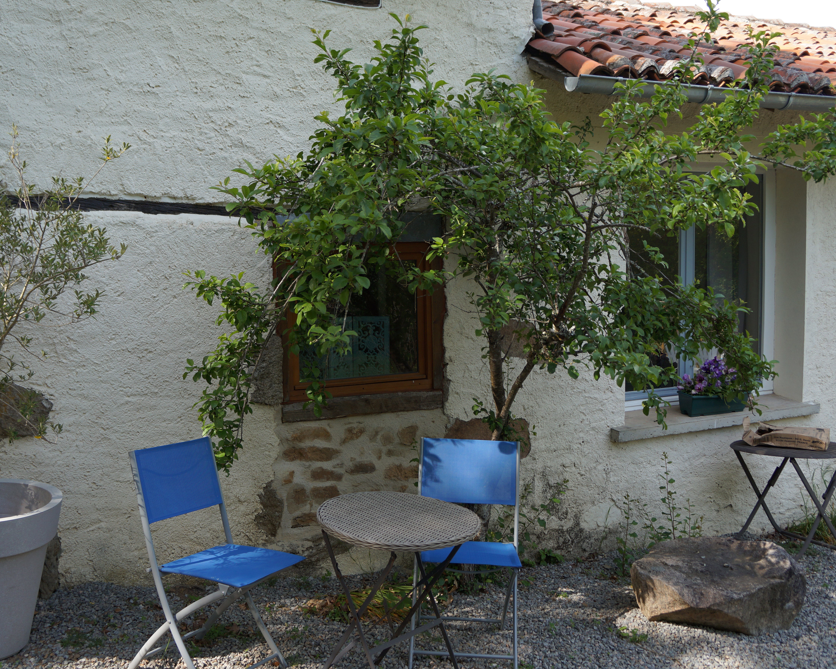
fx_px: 841
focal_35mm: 34
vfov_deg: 43.4
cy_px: 333
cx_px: 399
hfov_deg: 52.8
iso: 100
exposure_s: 1/200
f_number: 4
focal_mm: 20
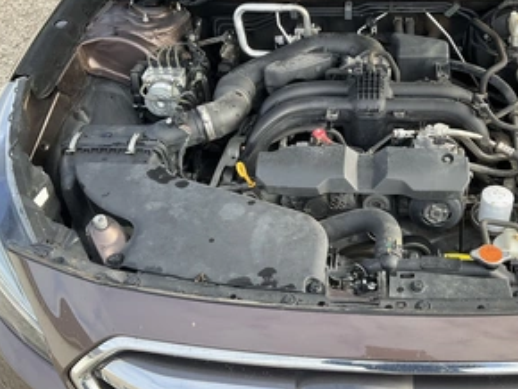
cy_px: 155
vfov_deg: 35.9
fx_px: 599
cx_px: 345
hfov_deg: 46.0
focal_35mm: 40
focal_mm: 3
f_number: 1.8
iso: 20
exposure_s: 1/170
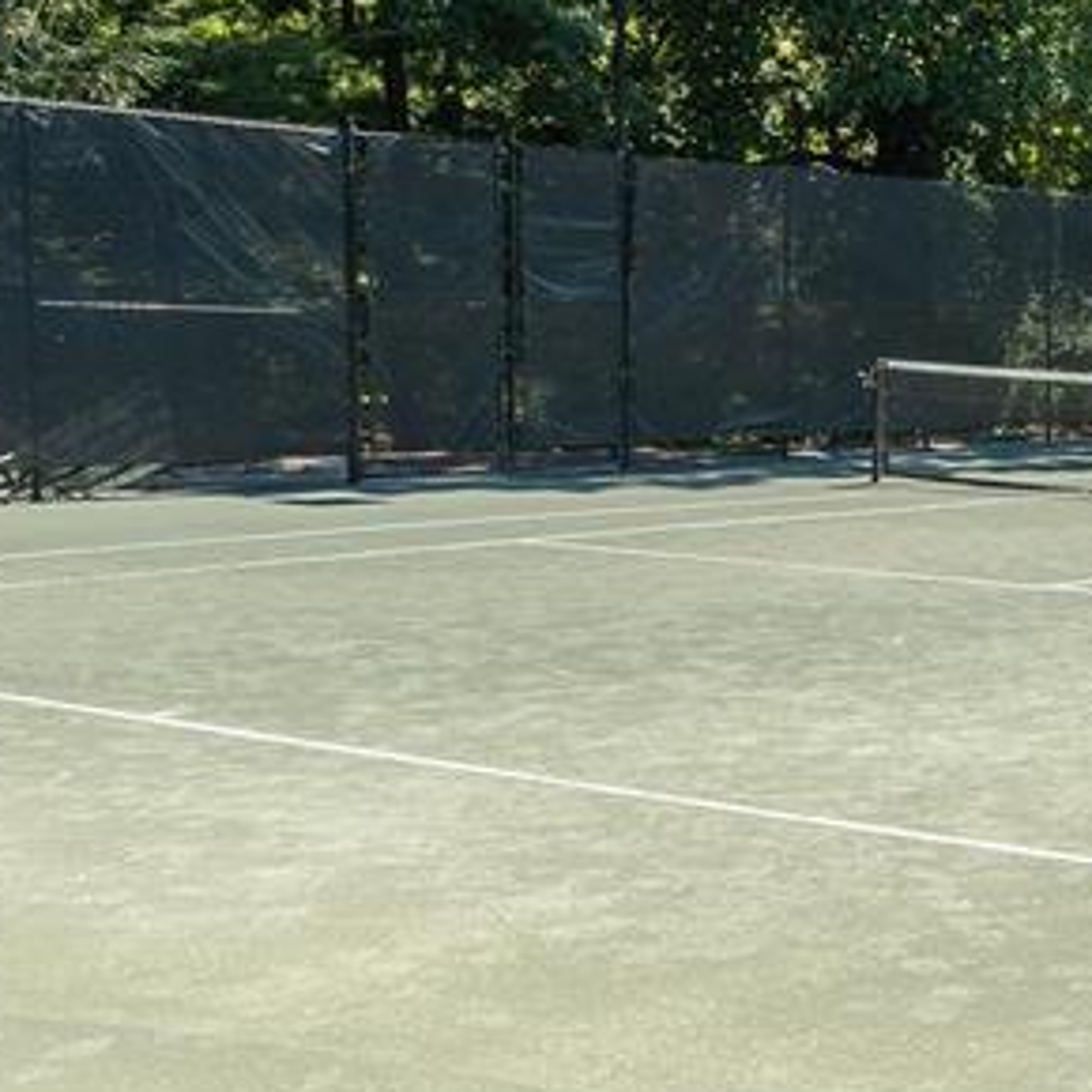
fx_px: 2356
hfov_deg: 24.6
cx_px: 1148
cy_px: -100
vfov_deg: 24.4
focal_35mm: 66
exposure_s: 1/800
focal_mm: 22
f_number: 7.1
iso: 320
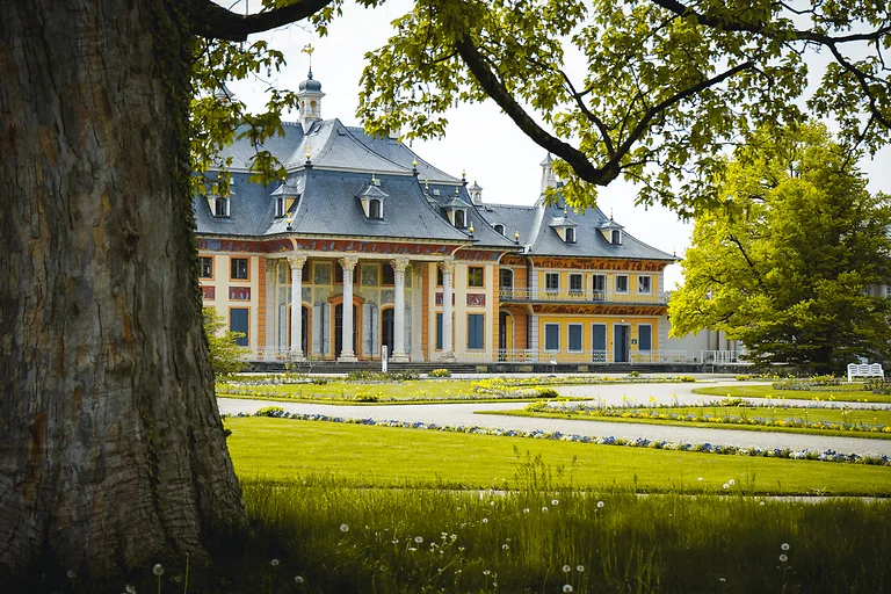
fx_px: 1732
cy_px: 297
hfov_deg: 28.8
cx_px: 446
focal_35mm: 70
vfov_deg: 19.5
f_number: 10
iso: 100
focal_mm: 70
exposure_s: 1/125
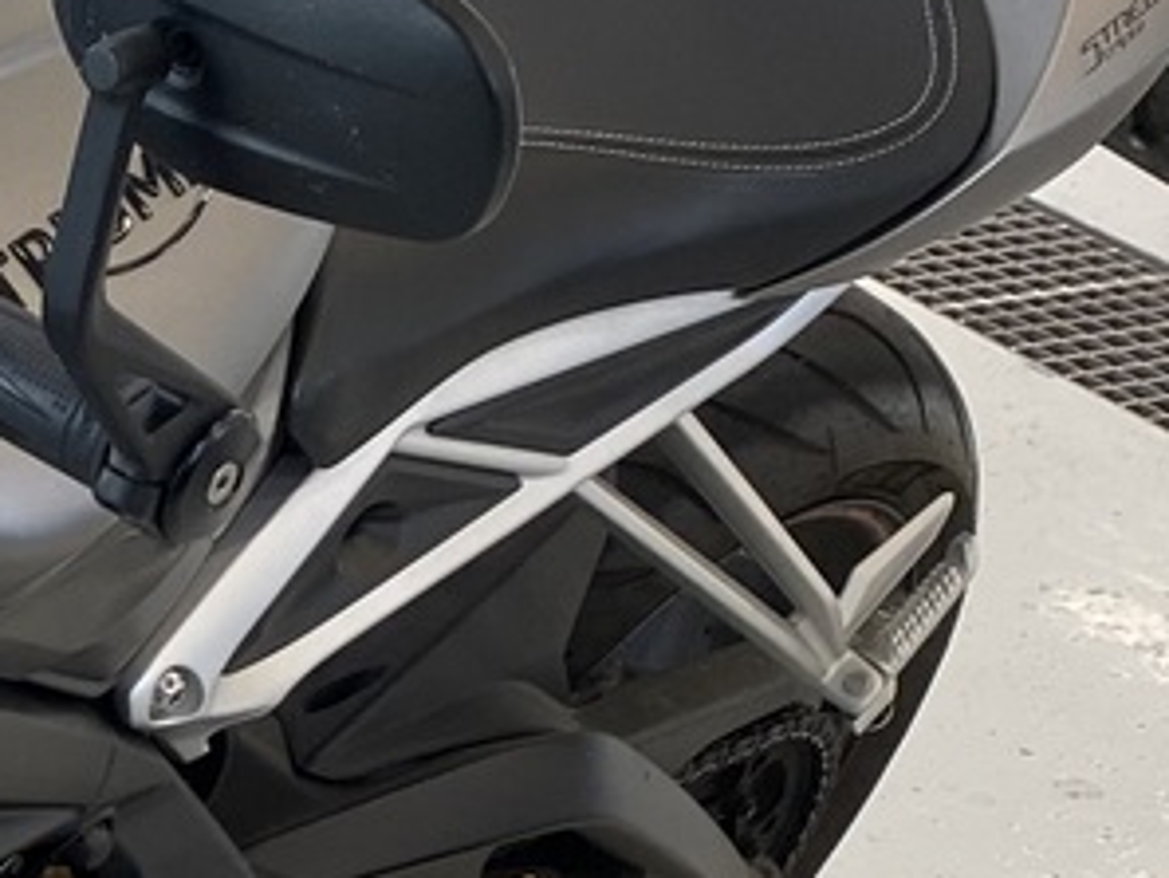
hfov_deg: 14.3
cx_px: -736
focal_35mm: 126
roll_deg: -0.8
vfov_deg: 11.5
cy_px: 1059
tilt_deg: -33.0
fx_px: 4257
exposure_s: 1/100
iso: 80
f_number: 1.8
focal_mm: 4.25
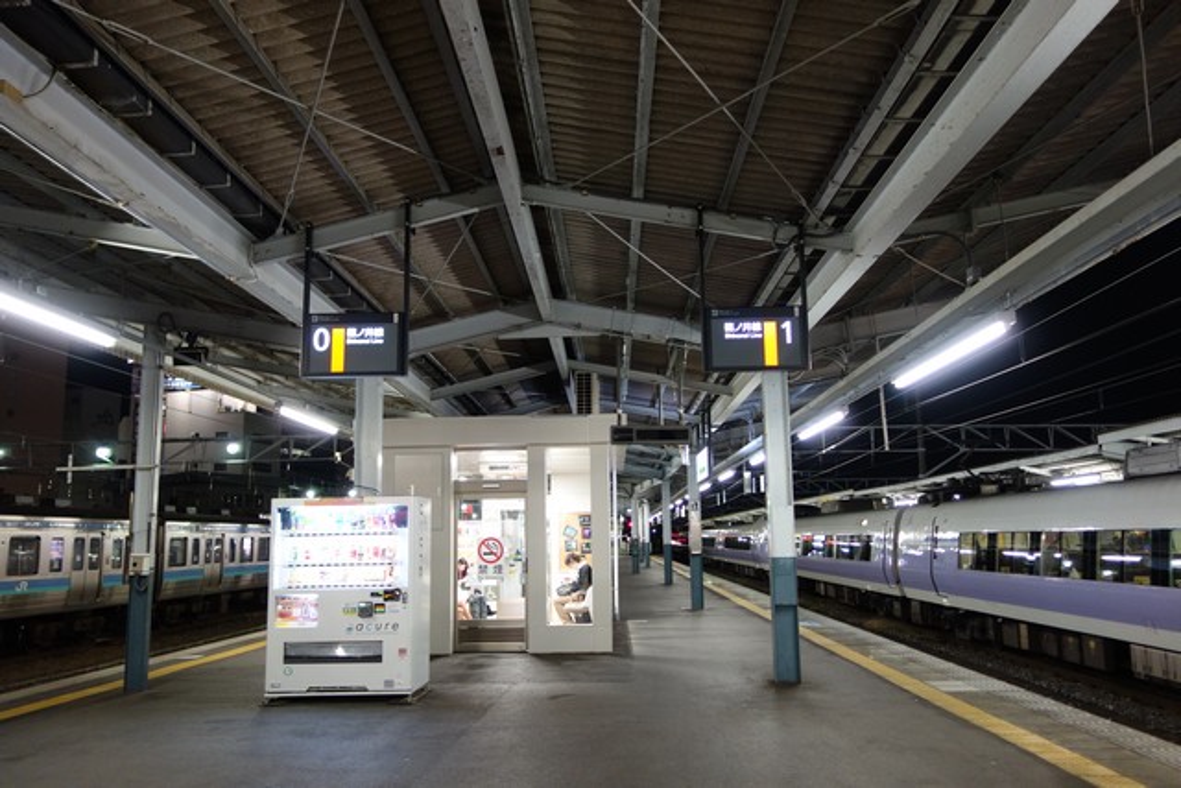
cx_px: 590
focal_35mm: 28
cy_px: 394
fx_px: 919
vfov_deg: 46.4
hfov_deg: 65.5
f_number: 1.8
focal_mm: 10.4
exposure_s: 1/30
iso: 400
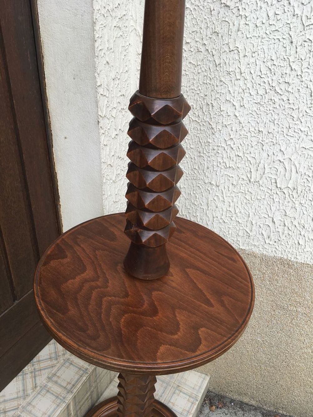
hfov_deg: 48.2
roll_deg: -1.9
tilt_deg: -30.9
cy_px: 208
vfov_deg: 61.7
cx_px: 156
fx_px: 350
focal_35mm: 29
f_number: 2.2
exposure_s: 1/206
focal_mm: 4.15
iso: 25
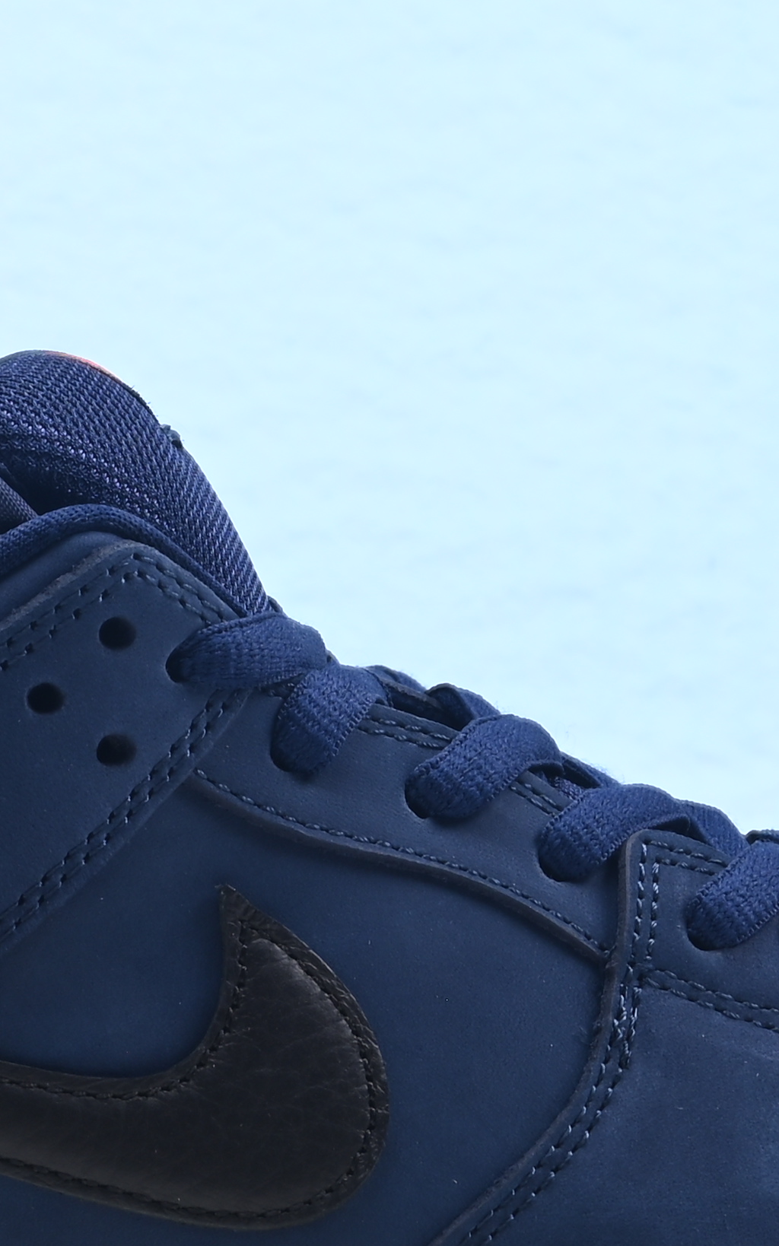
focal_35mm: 146
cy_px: 361
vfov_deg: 14.3
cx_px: 292
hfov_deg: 9.0
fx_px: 4959
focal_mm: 39
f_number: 16
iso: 100
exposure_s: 1/2
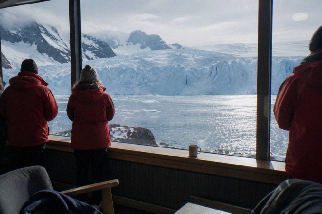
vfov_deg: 37.8
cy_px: 107
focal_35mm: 35
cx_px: 161
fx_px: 313
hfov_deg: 54.5
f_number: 7.1
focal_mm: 35
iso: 320
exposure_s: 1/500
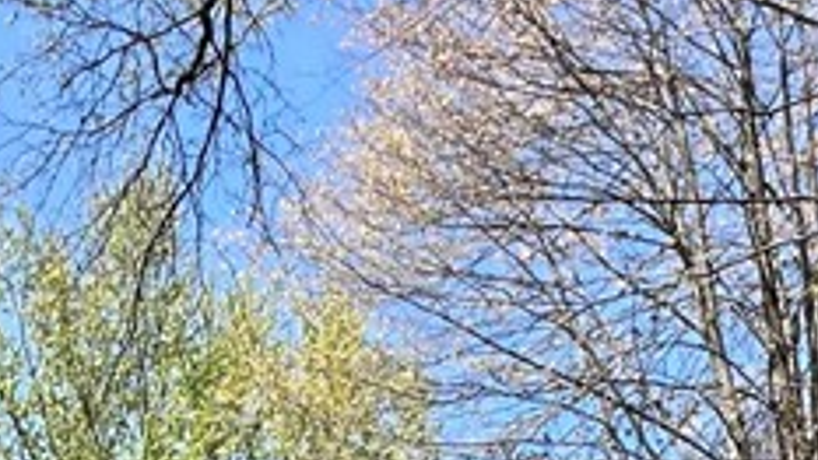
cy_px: 1096
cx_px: 60
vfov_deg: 13.4
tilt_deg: +8.6
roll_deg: -0.7
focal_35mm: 67
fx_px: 1453
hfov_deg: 29.9
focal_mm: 2.22
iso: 40
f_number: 2.2
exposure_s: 1/622
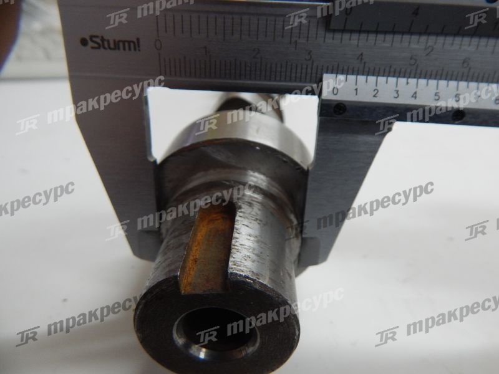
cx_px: 250
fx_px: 317
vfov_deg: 61.1
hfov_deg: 76.4
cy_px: 187
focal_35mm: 22
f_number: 3
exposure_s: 1/30
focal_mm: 4
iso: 320
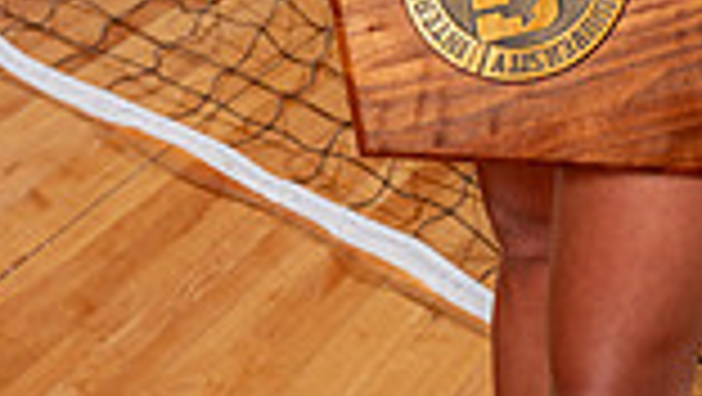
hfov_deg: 18.9
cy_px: -522
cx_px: 554
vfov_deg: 9.7
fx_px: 2086
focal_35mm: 112
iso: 200
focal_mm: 37
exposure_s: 1/250
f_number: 5.6
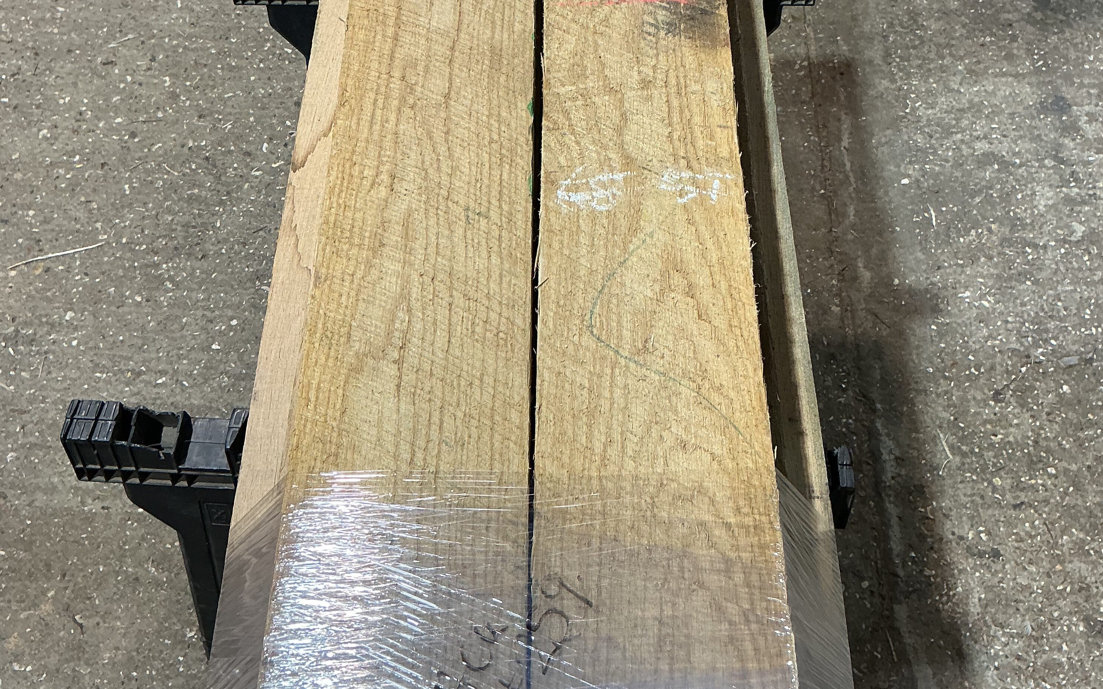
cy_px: 218
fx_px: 1262
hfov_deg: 47.2
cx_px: 549
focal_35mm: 42
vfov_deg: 30.3
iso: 64
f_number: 1.8
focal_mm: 3
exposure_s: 1/60
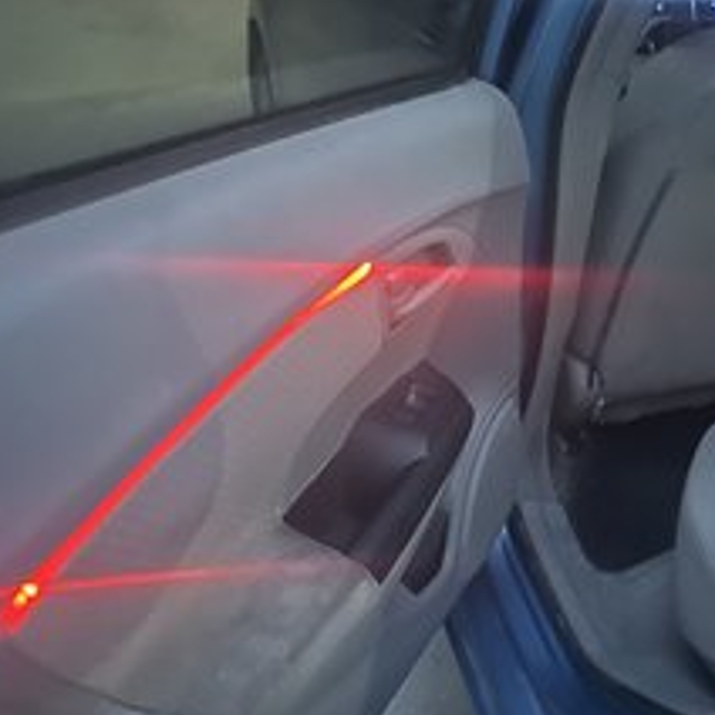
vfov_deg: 41.8
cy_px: 337
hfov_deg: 39.1
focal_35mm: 40
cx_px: 634
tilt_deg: -28.9
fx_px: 935
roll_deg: -10.5
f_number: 1.78
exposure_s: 1/19
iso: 2000
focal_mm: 6.86
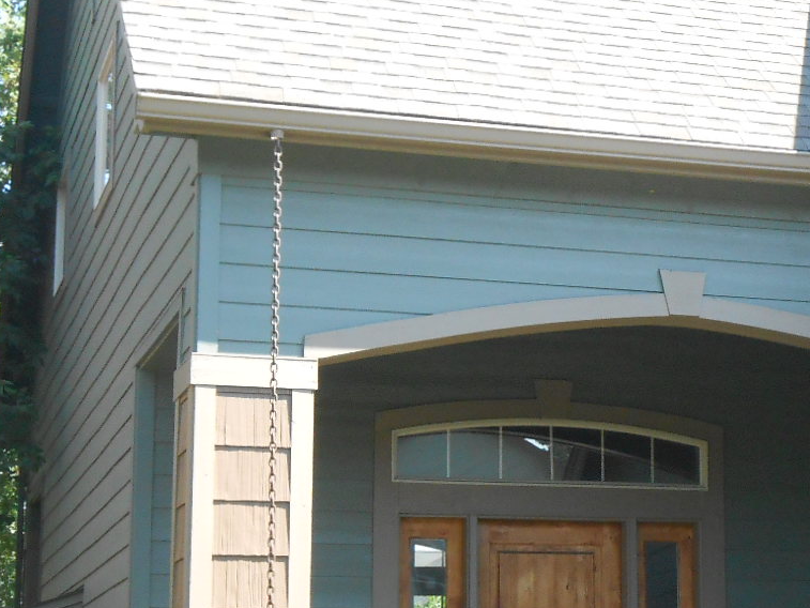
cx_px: 742
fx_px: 2177
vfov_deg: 15.9
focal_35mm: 93
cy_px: 380
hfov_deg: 20.6
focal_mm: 7.8
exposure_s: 1/250
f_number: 4.5
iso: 250
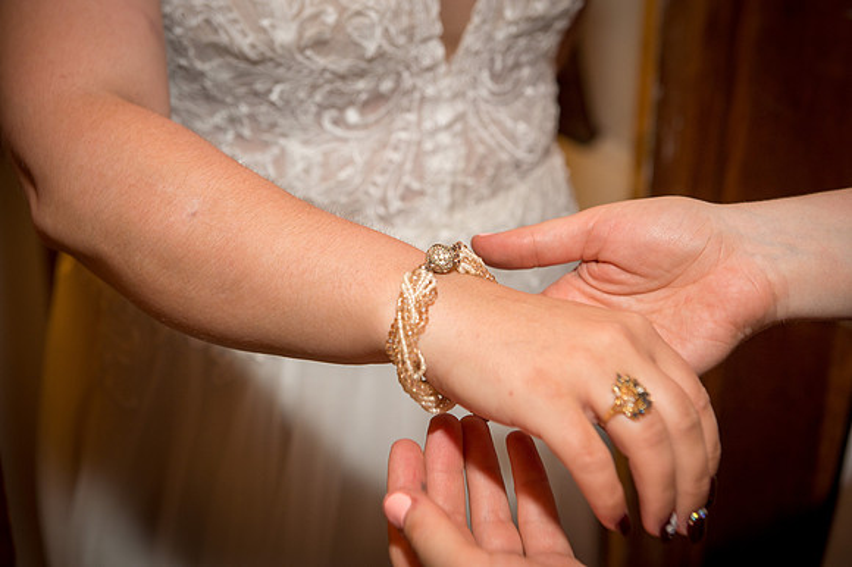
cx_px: 426
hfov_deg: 28.9
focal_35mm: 70
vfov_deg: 19.4
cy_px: 284
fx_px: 1656
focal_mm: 70
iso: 400
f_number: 4.8
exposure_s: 1/125
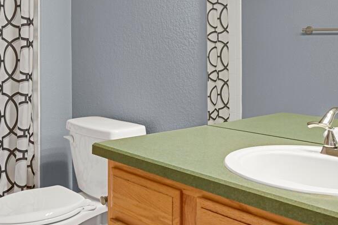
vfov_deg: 29.4
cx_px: 113
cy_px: 53
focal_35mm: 45
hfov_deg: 43.0
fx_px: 423
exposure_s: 1/13
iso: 12800
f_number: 8
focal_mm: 17
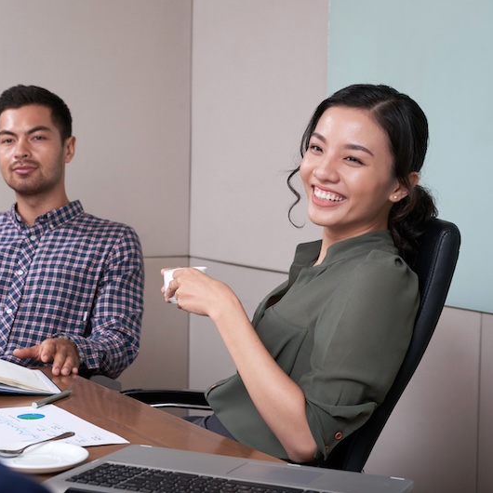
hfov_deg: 22.3
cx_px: 131
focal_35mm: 77
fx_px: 1241
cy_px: 246
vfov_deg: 22.5
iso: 800
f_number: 7.1
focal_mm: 60
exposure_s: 1/250
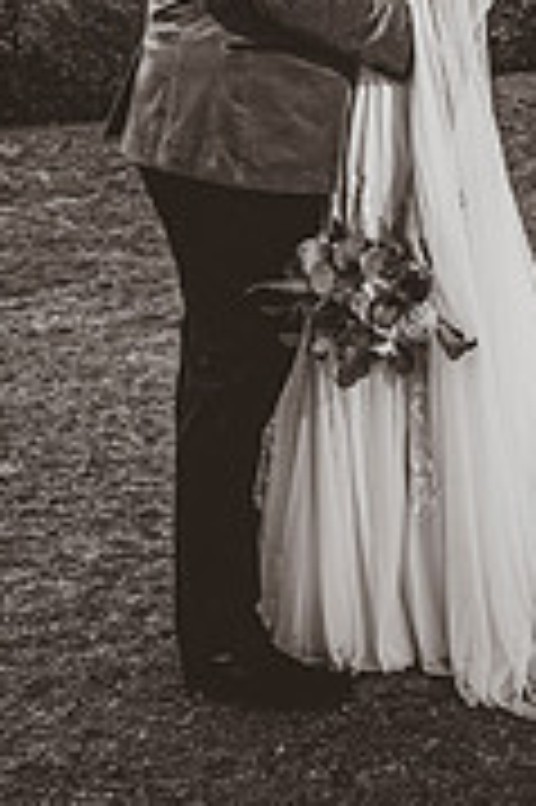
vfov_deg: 24.5
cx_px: 360
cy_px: -45
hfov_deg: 17.4
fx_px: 1745
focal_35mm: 78
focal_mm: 31
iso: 125
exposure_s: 1/125
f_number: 5
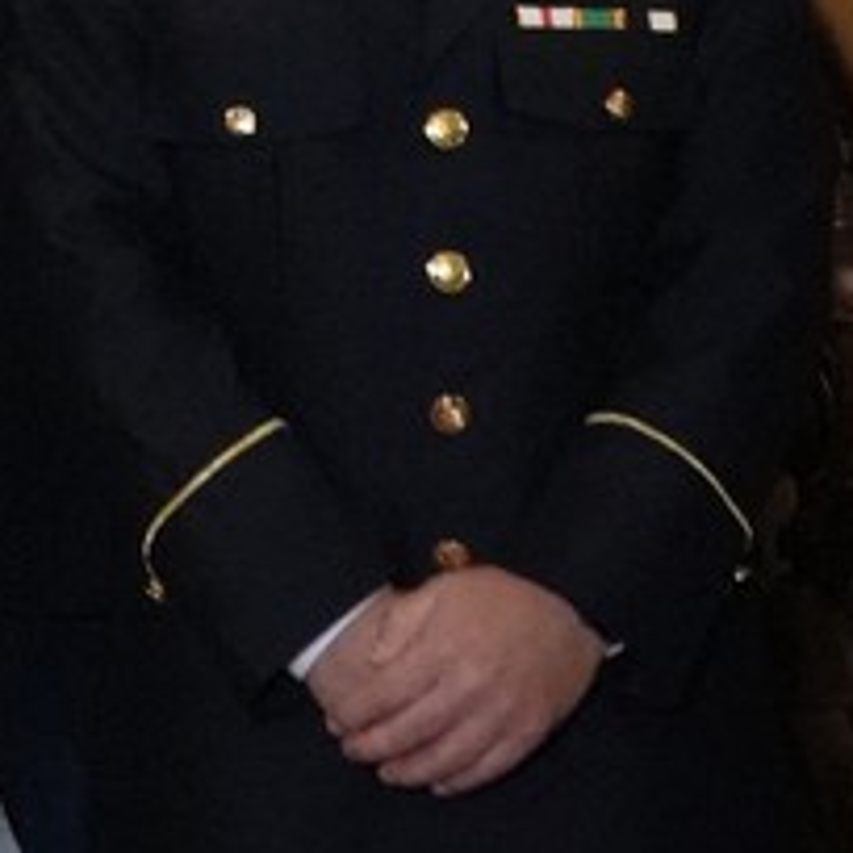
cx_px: -765
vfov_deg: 10.3
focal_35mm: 163
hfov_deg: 10.0
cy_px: -539
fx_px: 4544
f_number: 4
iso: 12800
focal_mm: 23
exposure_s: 1/160
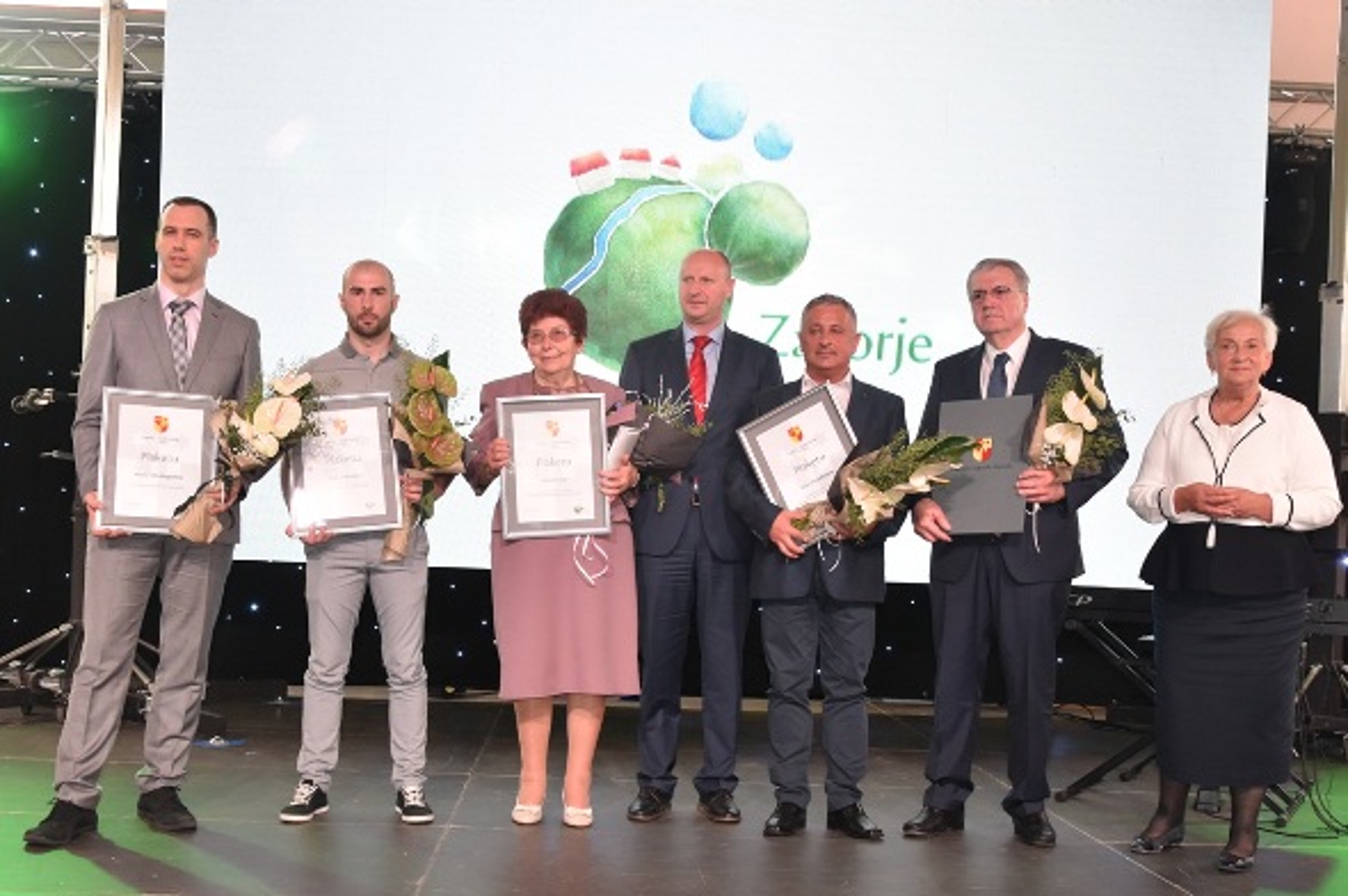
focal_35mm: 33
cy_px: 448
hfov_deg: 57.3
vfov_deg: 39.9
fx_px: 1234
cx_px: 674
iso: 800
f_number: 5.6
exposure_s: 1/125
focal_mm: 22
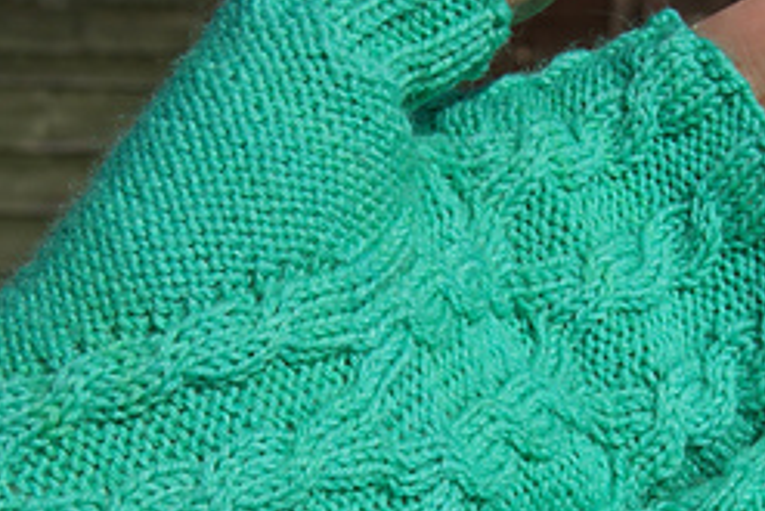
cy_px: 616
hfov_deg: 18.7
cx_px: 434
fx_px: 2318
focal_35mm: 109
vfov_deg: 12.3
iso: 100
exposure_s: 1/250
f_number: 13
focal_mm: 28
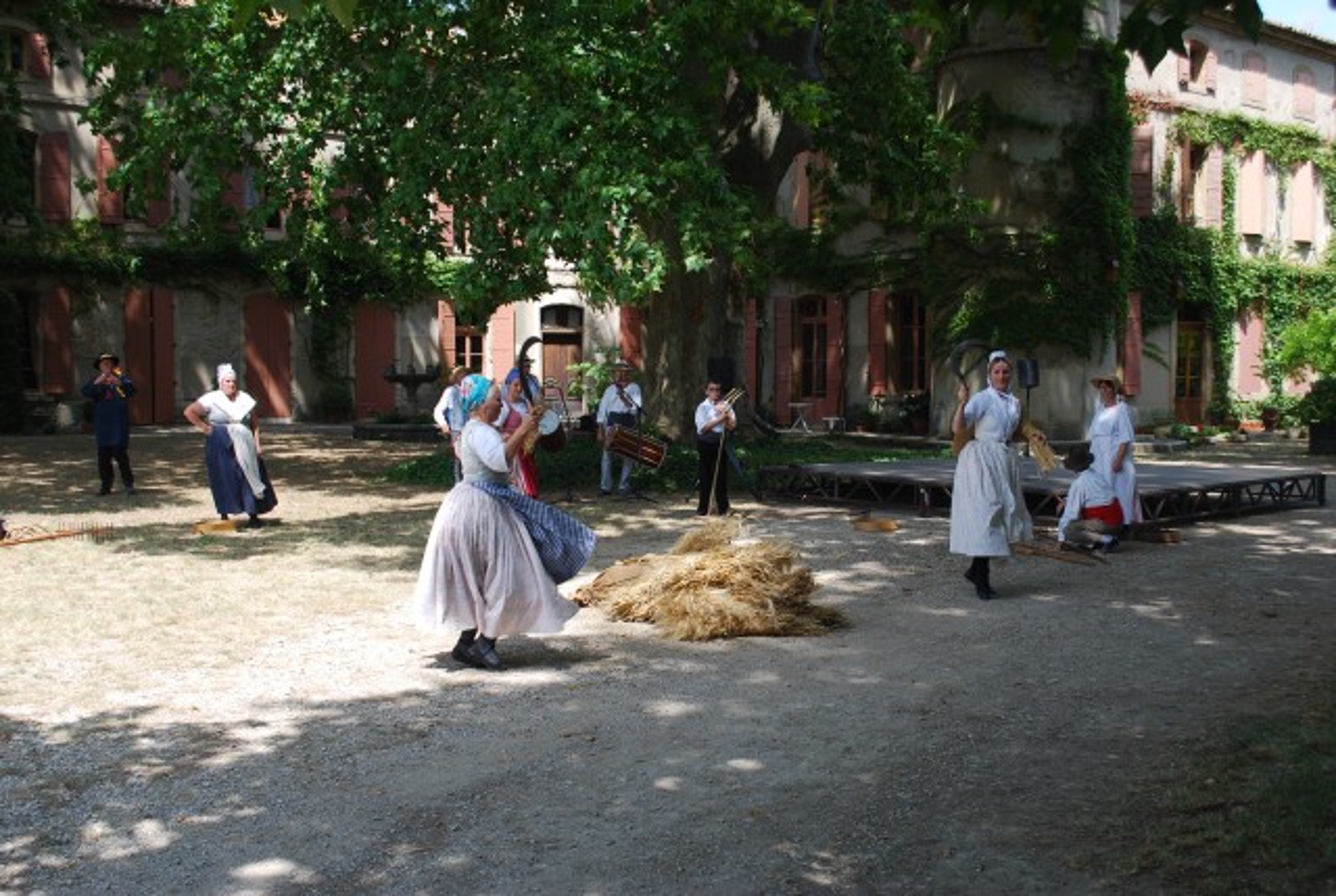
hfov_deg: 49.5
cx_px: 668
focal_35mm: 39
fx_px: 1450
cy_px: 448
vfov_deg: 34.3
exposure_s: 1/125
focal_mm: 26
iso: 100
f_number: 5.6
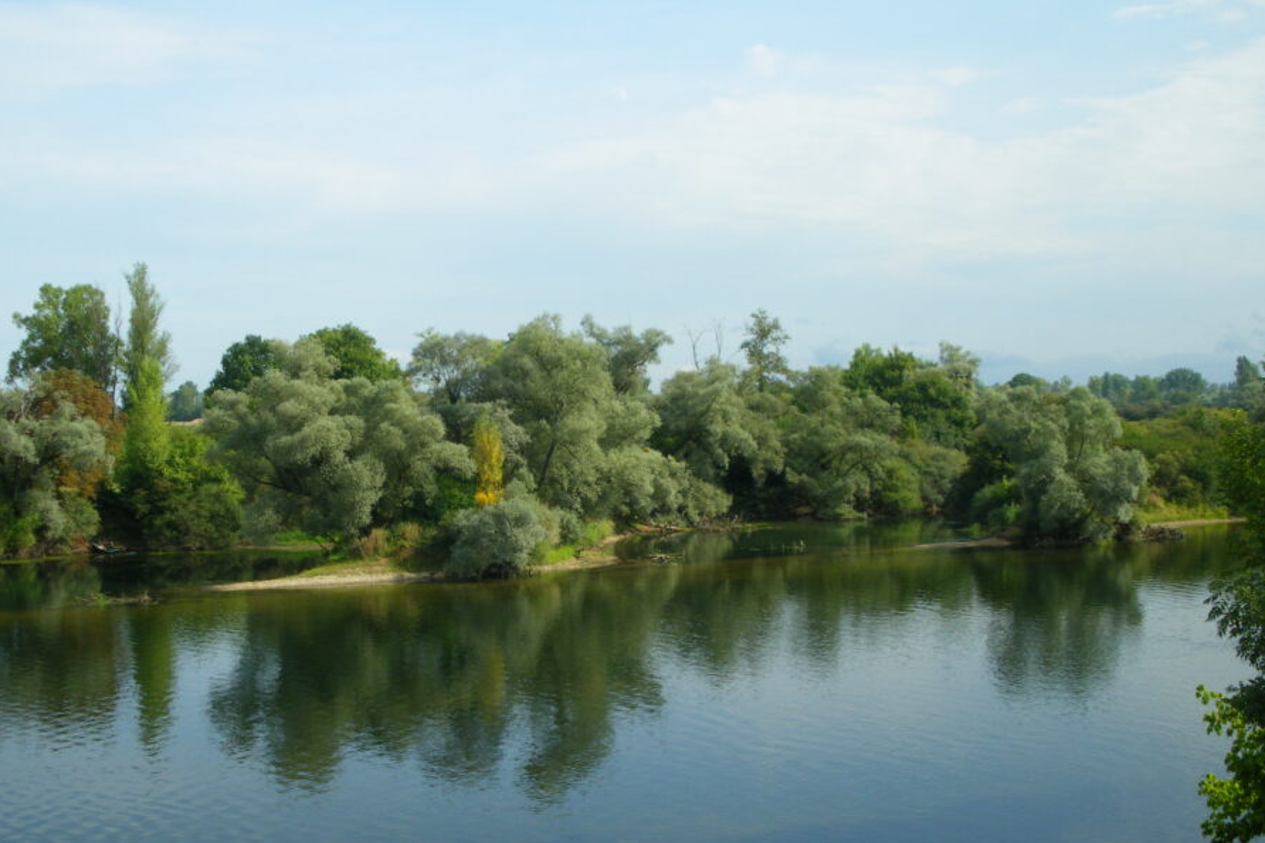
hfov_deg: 45.4
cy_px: 464
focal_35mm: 43
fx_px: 1510
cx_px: 581
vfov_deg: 31.1
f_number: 5.4
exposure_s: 1/200
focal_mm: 6.3
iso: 64
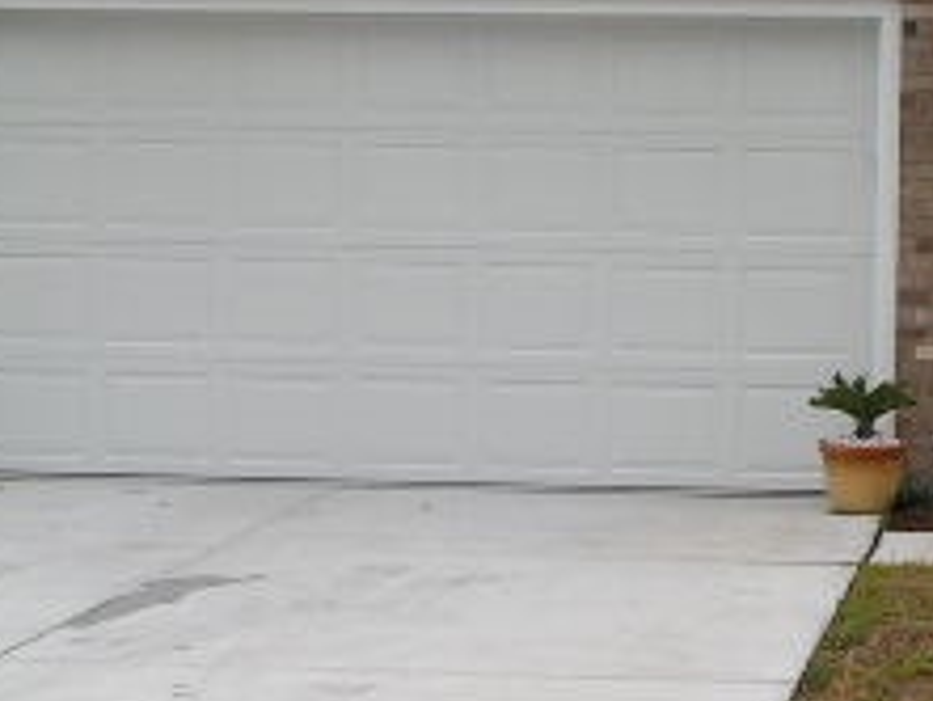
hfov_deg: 17.1
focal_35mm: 110
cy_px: 127
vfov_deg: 13.4
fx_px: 2966
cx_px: 1119
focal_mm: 6.3
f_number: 5.6
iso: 50
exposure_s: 1/250
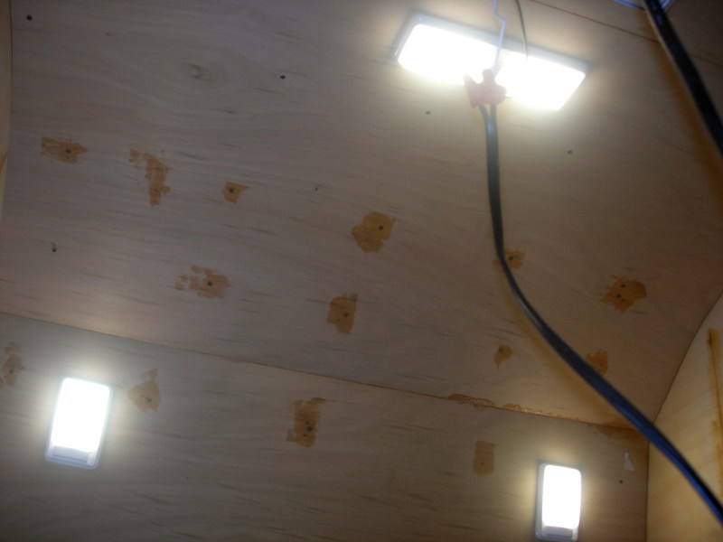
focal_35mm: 38
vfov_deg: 37.7
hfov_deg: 49.0
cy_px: 271
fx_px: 794
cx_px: 362
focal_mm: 7.8
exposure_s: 1/30
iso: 64
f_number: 2.8
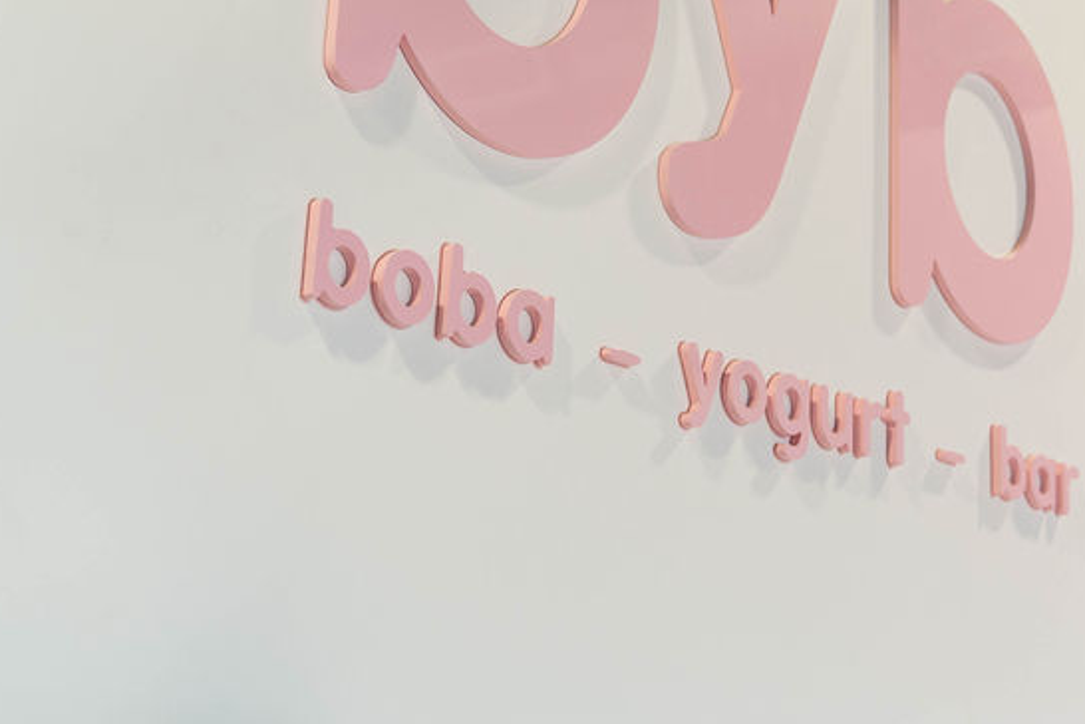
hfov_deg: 26.7
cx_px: 781
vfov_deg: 17.9
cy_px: 73
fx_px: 2260
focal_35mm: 75
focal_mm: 40
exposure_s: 1/160
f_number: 3.2
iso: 250
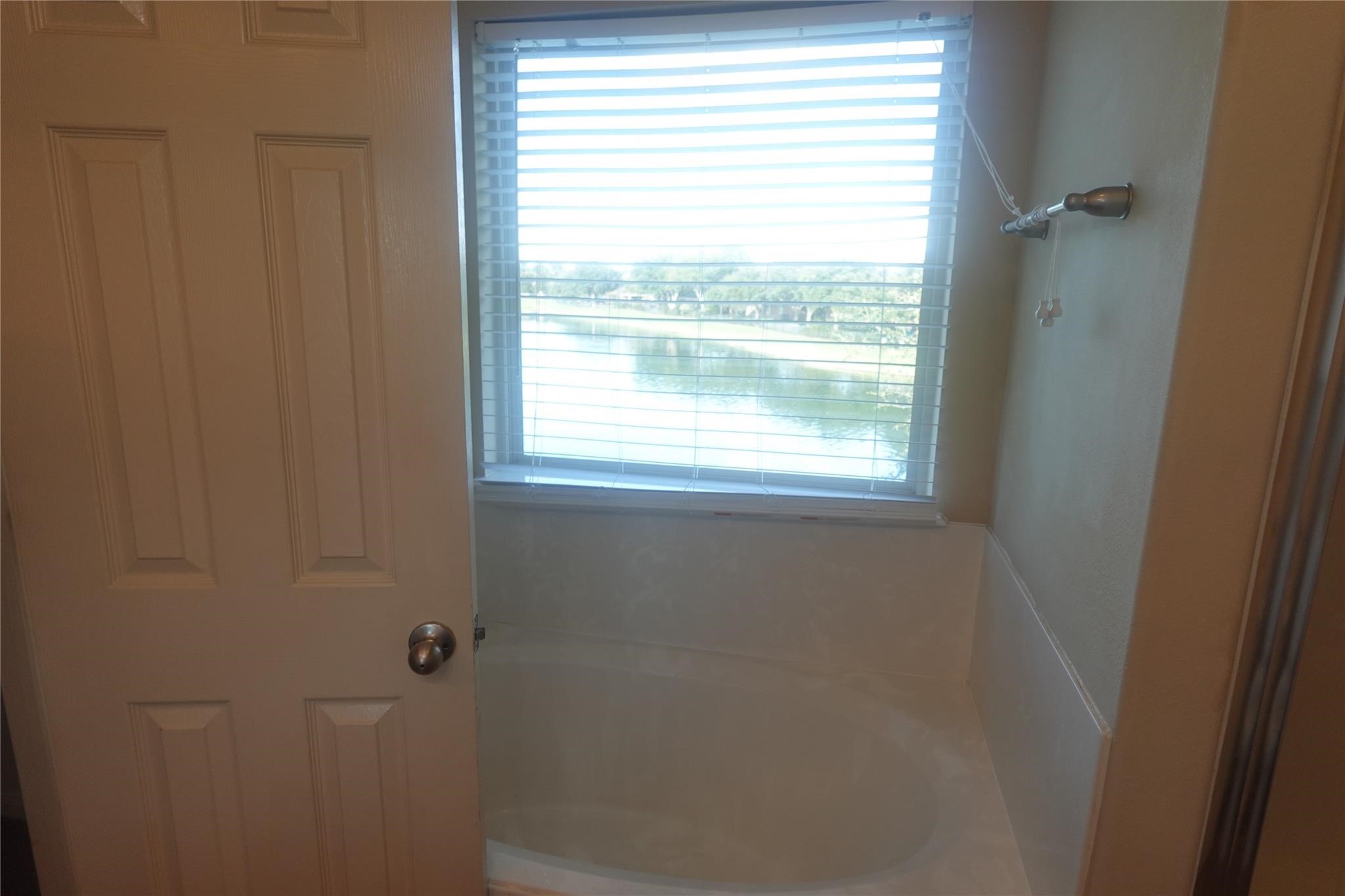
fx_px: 747
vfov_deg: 61.9
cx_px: 672
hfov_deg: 84.0
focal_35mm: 20
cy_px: 448
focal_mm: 7.6
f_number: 2
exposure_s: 1/160
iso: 125
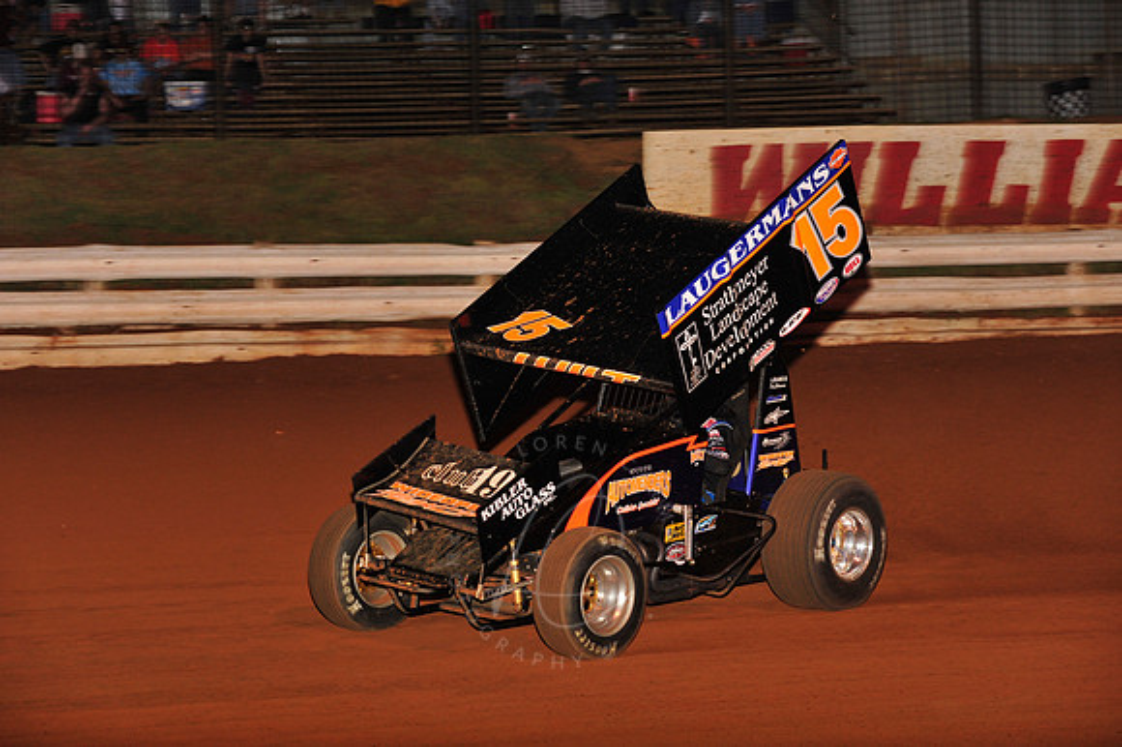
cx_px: 561
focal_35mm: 120
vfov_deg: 11.4
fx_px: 3738
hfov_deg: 17.1
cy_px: 374
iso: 1000
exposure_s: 1/320
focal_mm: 120
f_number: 6.3
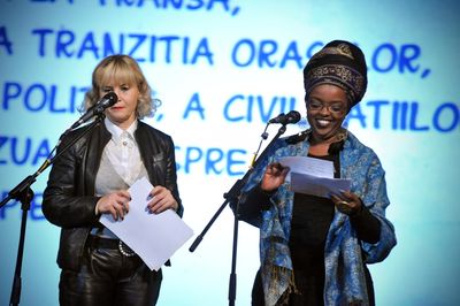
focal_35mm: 200
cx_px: 230
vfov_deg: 6.9
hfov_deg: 10.3
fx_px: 2553
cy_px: 153
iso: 5000
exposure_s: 1/250
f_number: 5
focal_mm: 200
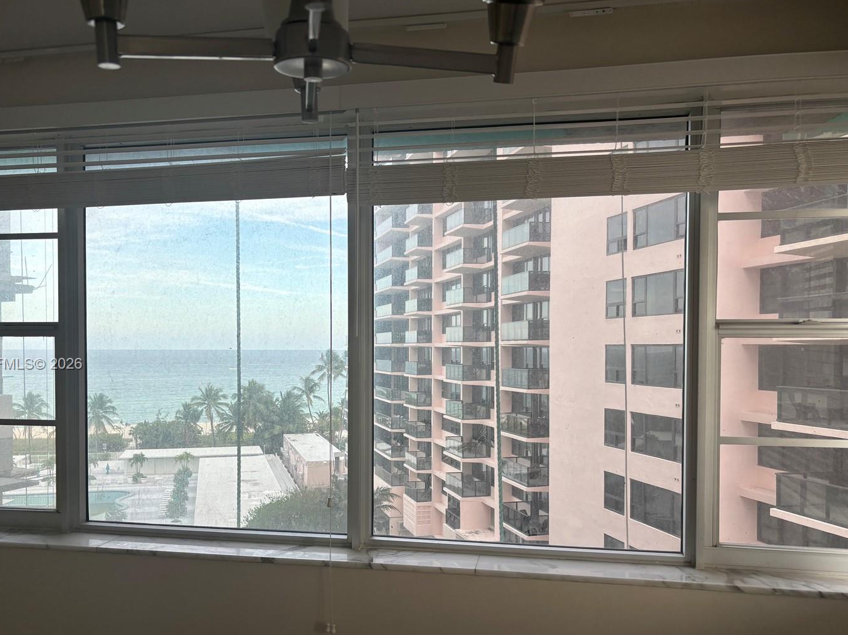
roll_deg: -0.2
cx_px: 391
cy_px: 365
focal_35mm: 31
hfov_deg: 58.3
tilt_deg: -1.5
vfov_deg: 45.3
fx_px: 759
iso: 50
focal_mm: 5.96
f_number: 1.6
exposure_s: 1/361
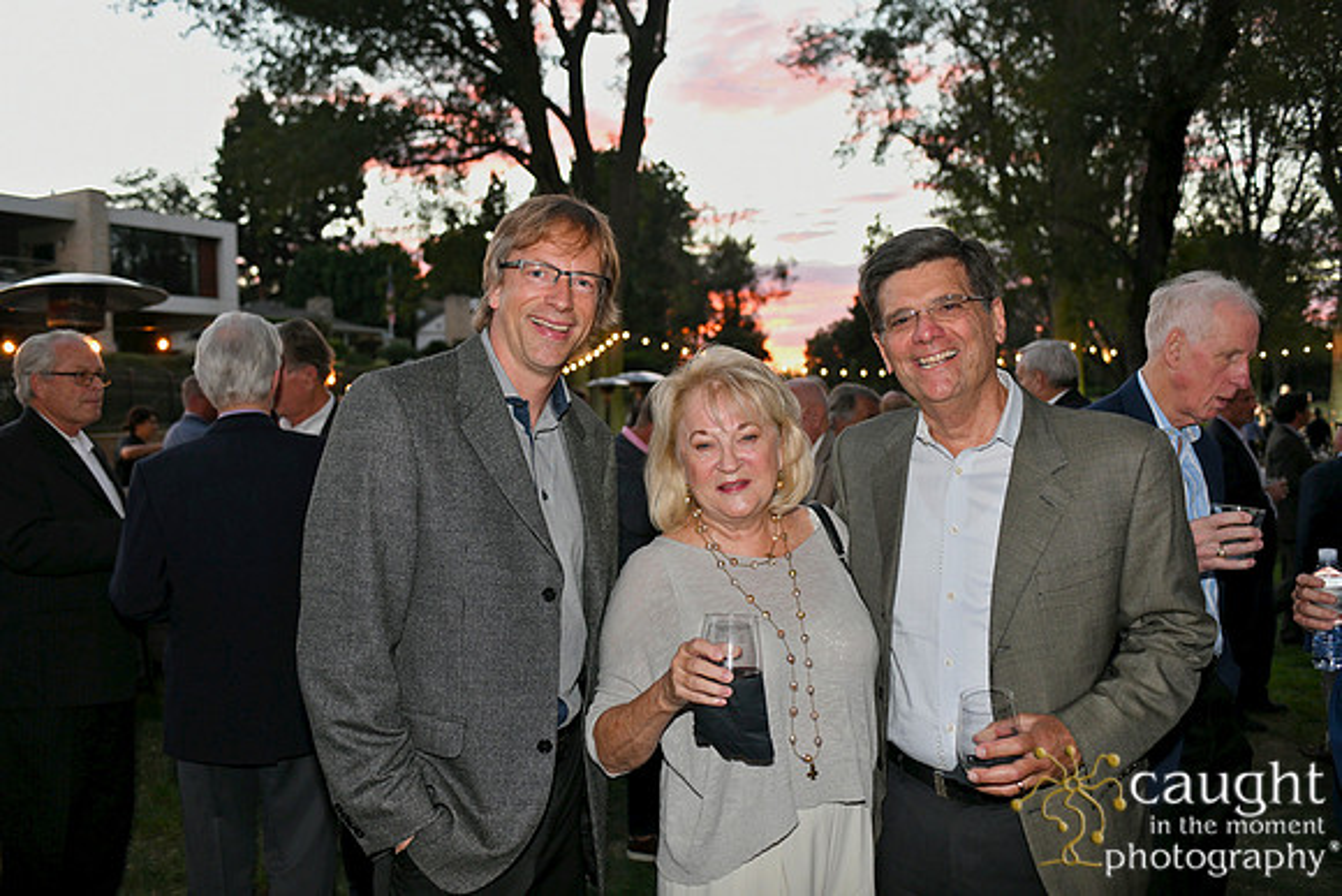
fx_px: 1193
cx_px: 671
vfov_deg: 41.1
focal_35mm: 32
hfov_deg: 58.7
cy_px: 448
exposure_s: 1/125
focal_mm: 32
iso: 1000
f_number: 3.5
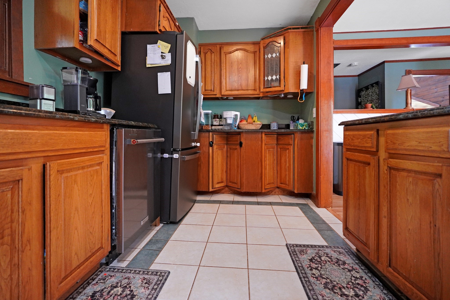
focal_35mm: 16
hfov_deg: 95.0
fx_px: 206
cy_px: 150
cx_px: 225
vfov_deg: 72.0
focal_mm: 11
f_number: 1.8
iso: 1000
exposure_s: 1/80
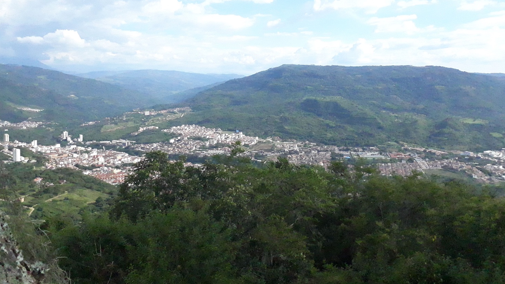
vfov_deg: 36.2
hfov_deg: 61.0
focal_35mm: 32
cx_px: 254
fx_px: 428
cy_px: 91
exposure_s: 1/18868
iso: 800
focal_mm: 3.6
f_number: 1.9
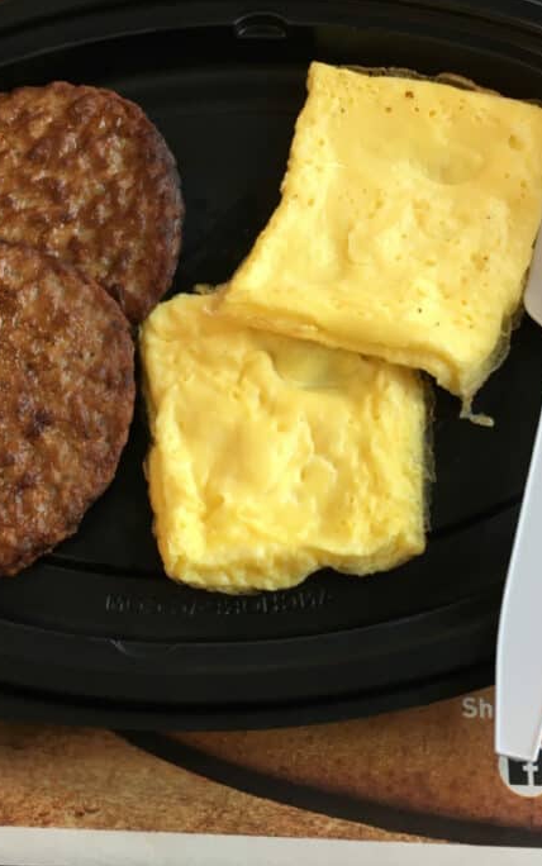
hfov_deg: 27.9
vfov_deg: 43.4
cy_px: 401
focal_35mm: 46
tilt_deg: -68.9
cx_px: 186
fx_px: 1086
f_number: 2.2
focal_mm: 4.15
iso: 25
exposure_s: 1/30
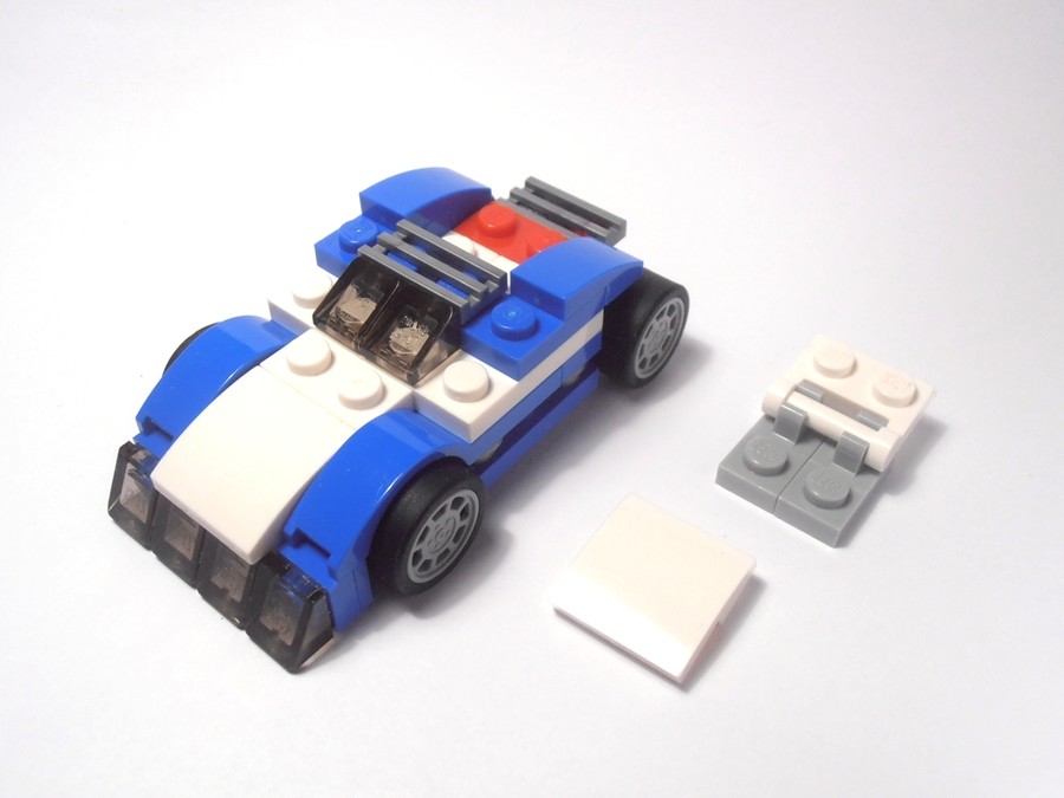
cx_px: 532
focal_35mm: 37
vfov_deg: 38.7
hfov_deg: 50.1
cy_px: 399
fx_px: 1137
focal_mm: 6.61
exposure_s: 1/50
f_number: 3.9
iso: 80
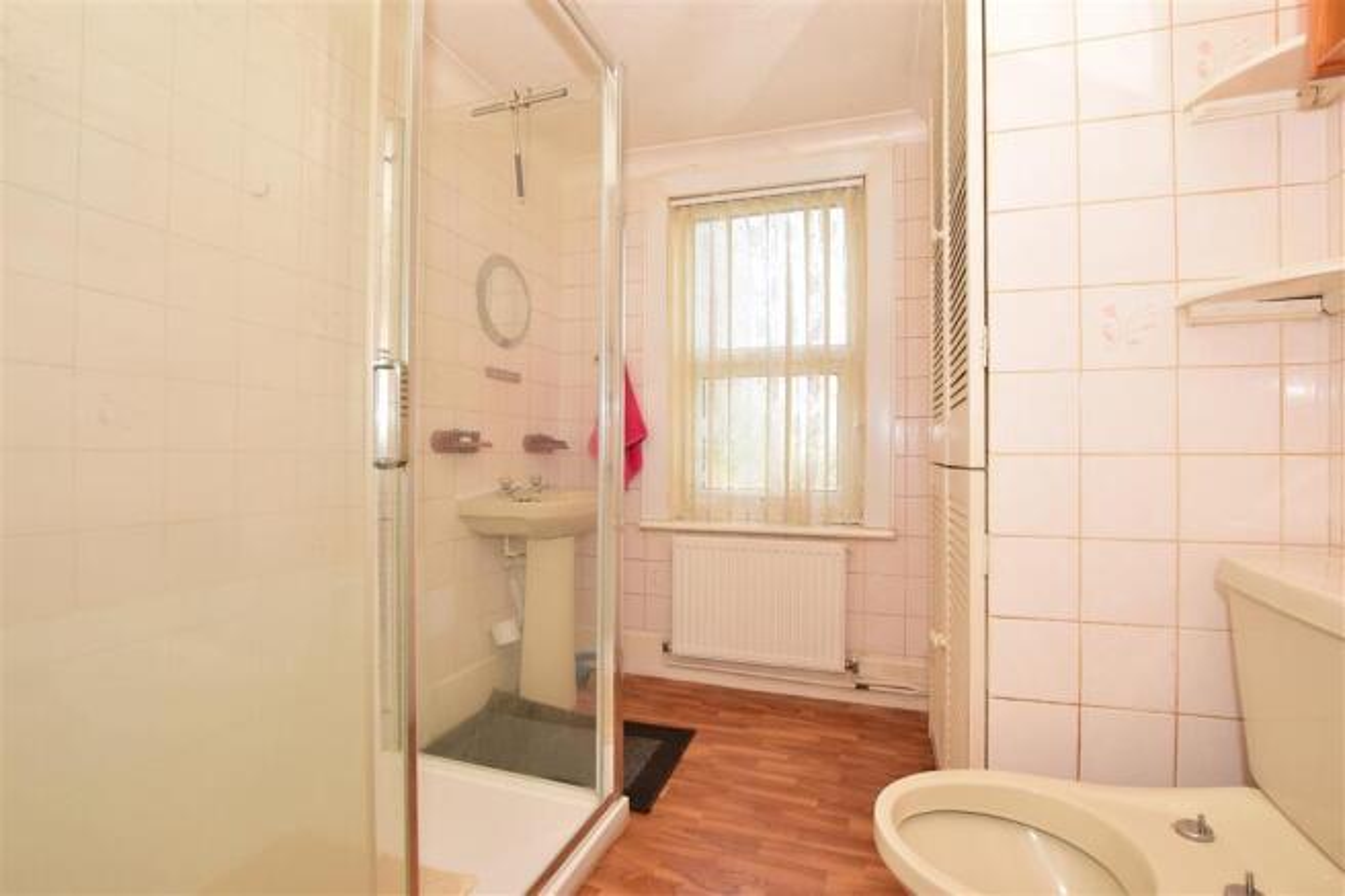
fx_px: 560
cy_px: 448
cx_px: 672
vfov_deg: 77.3
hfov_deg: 100.4
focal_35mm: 15
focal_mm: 10
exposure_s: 1/80
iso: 400
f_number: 8
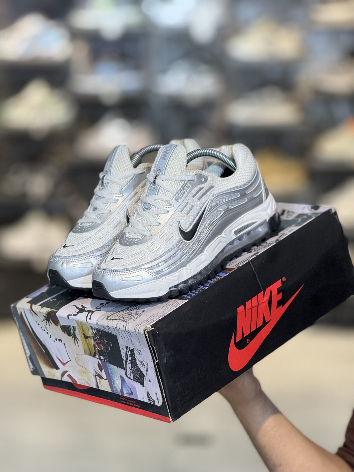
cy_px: 236
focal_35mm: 120
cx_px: 177
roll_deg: +0.0
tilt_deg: -7.7
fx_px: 1636
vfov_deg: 16.4
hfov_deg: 12.3
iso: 160
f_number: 2.8
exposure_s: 1/100
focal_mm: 15.66
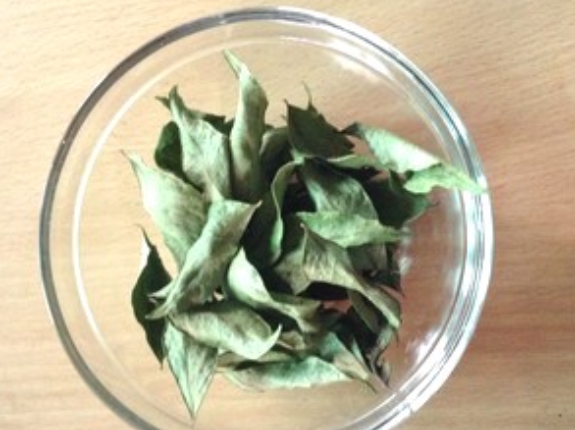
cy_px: 217
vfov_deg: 32.1
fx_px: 747
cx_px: 279
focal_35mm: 45
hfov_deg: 42.1
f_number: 2.4
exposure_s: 1/15
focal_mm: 3.3
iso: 320
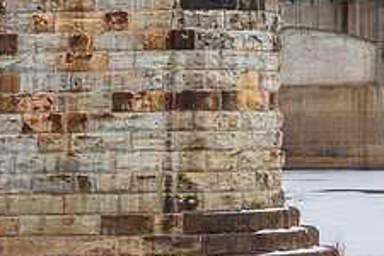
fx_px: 1515
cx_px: 404
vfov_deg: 9.6
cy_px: 11
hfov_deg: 14.2
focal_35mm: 142
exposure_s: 1/2
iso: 64
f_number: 13
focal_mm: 55
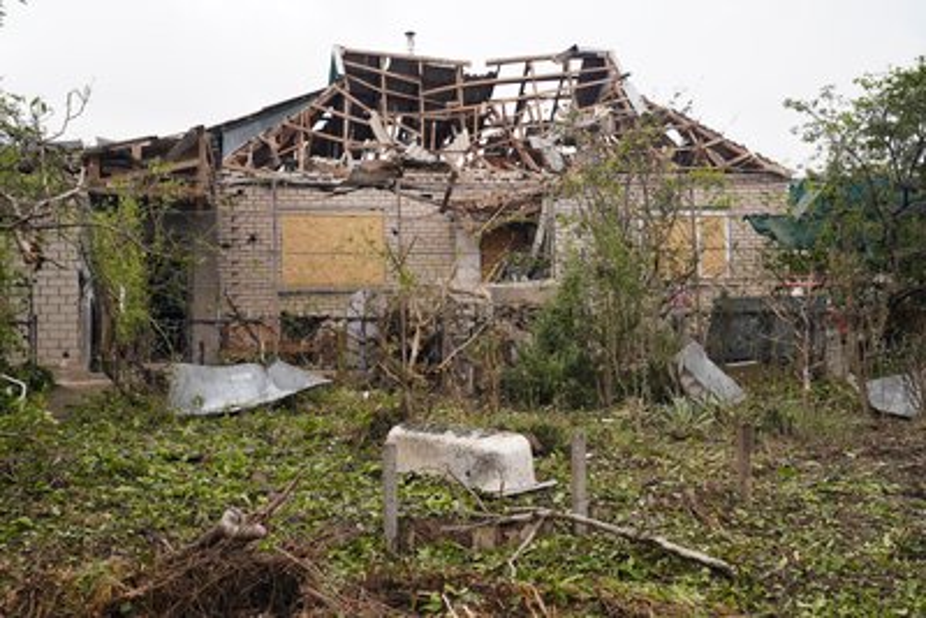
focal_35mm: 42
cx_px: 463
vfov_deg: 31.9
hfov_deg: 46.4
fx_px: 1081
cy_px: 309
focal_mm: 42
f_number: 6.3
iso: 80
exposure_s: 1/100
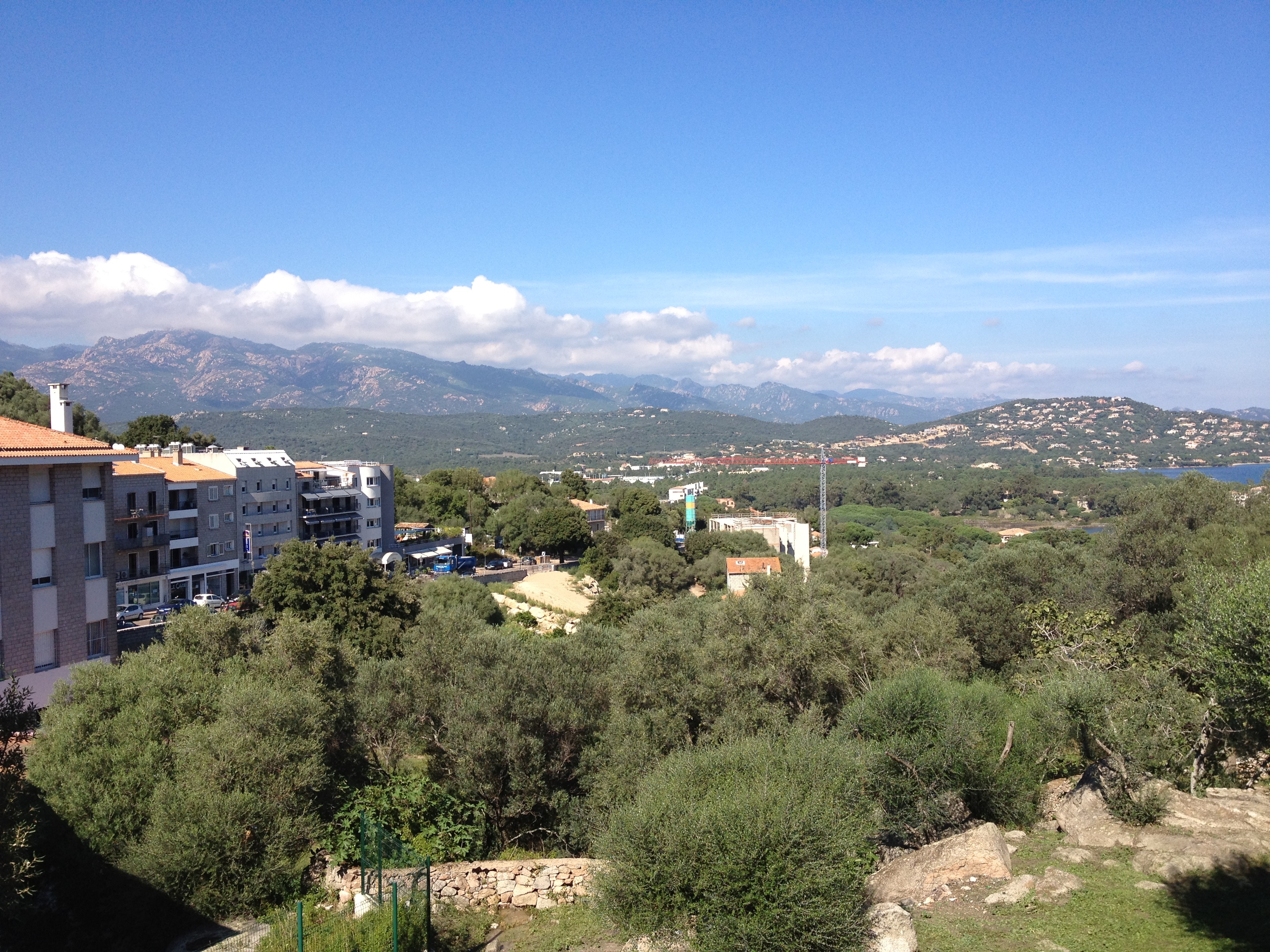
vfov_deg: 40.7
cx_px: 635
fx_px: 1284
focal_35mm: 35
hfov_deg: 52.6
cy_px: 476
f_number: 2.4
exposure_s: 1/1381
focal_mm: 4.28
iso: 64
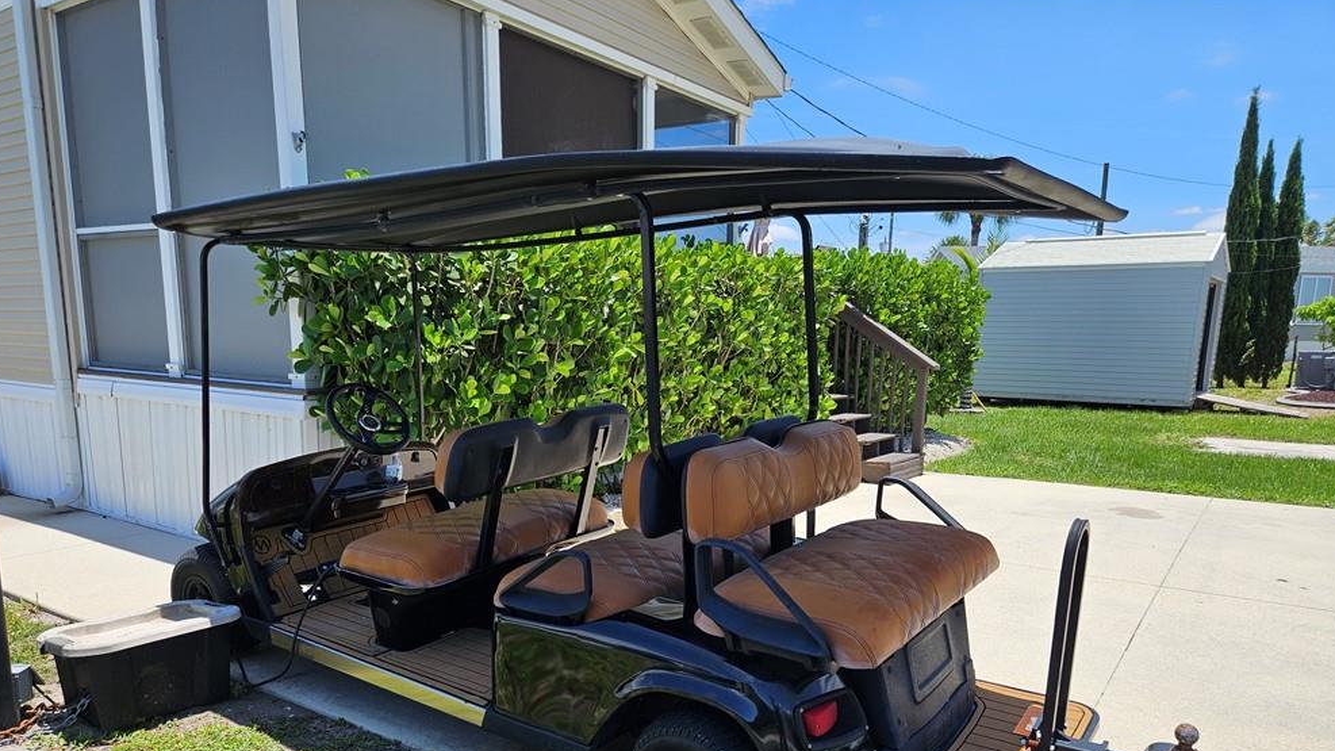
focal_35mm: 26
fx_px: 920
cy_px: 509
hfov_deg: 71.9
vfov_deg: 43.7
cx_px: 661
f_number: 1.8
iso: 25
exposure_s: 1/1480
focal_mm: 5.4
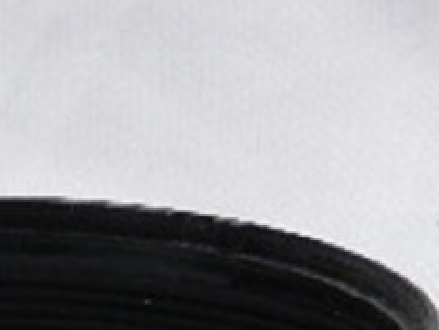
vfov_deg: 3.4
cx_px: -542
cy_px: 143
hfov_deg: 4.4
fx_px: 5561
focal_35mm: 438
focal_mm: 14.9
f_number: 4.4
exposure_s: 1/60
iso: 800
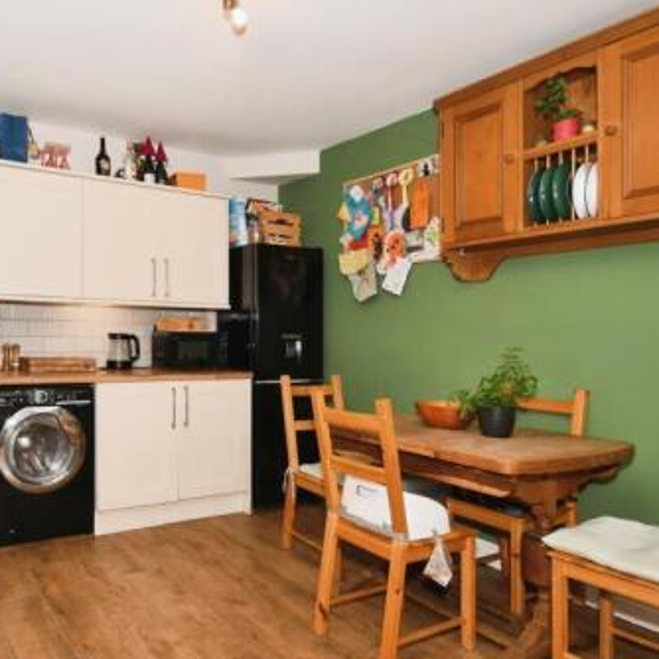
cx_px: 212
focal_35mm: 25
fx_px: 538
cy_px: 332
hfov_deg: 61.2
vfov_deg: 62.9
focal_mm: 10
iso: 400
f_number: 8
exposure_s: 1/60
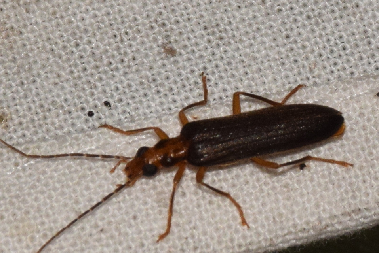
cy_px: 126
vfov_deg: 6.6
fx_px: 2213
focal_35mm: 210
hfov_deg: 9.8
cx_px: 190
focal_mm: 140
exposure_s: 1/200
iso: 1000
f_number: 14
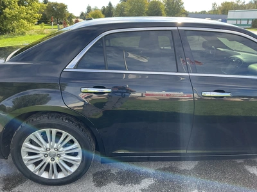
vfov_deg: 49.7
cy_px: 96
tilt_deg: -18.4
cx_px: 128
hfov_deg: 63.4
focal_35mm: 28
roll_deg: -1.2
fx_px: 208
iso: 25
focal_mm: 3
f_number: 1.8
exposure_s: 1/297
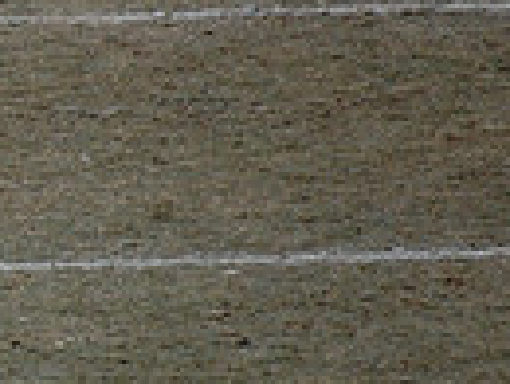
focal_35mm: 1285
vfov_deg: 1.2
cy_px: 176
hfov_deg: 1.5
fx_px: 18967
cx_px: -545
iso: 800
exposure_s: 1/1250
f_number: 5.6
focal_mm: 200
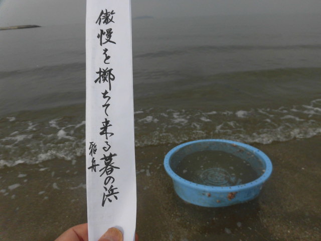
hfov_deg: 71.6
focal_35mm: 24
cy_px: 120
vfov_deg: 56.8
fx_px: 223
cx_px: 160
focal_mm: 4.3
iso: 100
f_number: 7.8
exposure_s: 1/320
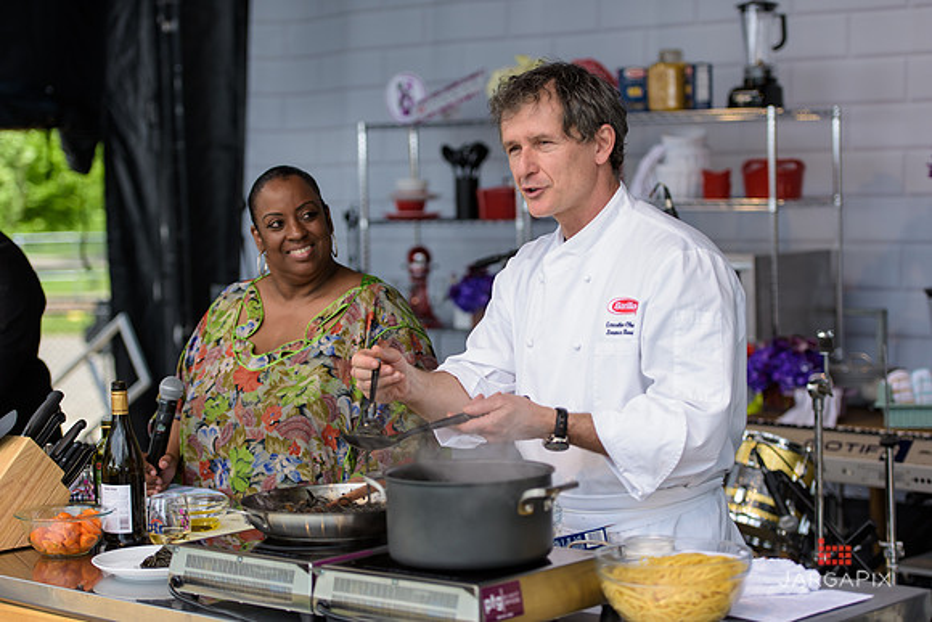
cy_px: 311
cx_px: 466
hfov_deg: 24.8
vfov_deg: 16.7
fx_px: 2123
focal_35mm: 82
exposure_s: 1/1250
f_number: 3.2
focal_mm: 82
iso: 250
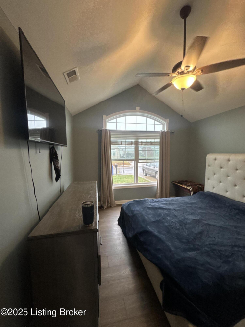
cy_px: 164
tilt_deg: -4.5
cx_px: 122
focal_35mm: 14
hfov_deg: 85.7
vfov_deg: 102.1
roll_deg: +1.0
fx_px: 132
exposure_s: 1/60
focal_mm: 2.22
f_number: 2.2
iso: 250
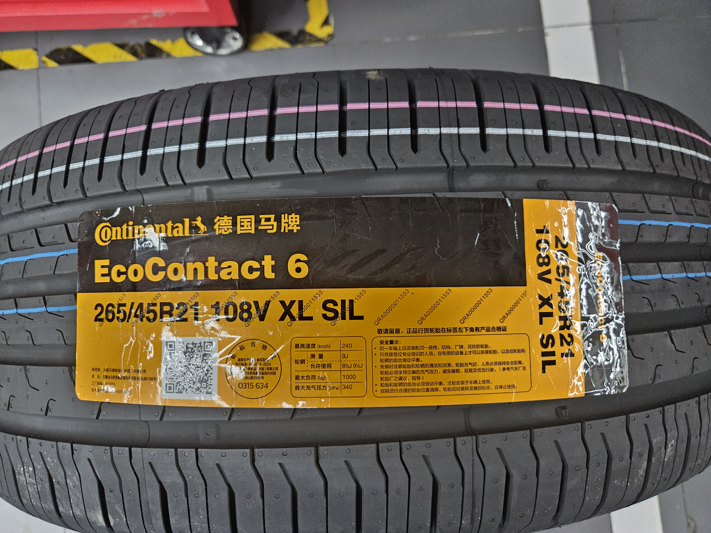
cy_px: 266
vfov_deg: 58.9
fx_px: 472
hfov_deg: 73.9
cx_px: 356
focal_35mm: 23
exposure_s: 1/101
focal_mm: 5.4
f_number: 1.8
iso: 400
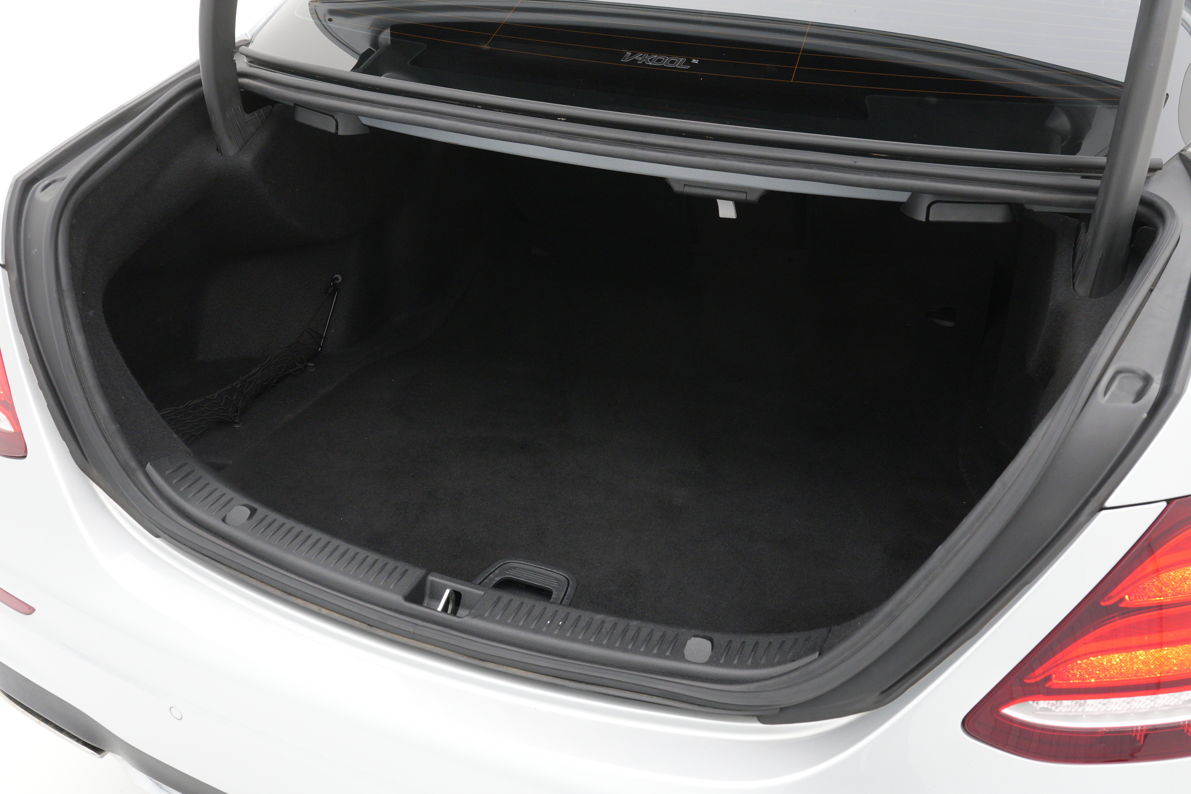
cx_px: 596
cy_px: 397
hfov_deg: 57.9
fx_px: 1077
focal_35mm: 33
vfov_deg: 40.5
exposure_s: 1/50
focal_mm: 21.7
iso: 1000
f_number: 8
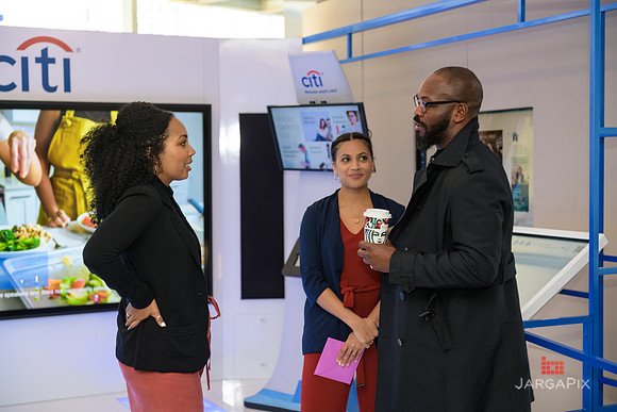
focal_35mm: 56
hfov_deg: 35.6
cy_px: 206
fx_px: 960
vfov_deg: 24.2
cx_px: 308
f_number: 3.2
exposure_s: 1/125
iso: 400
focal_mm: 56
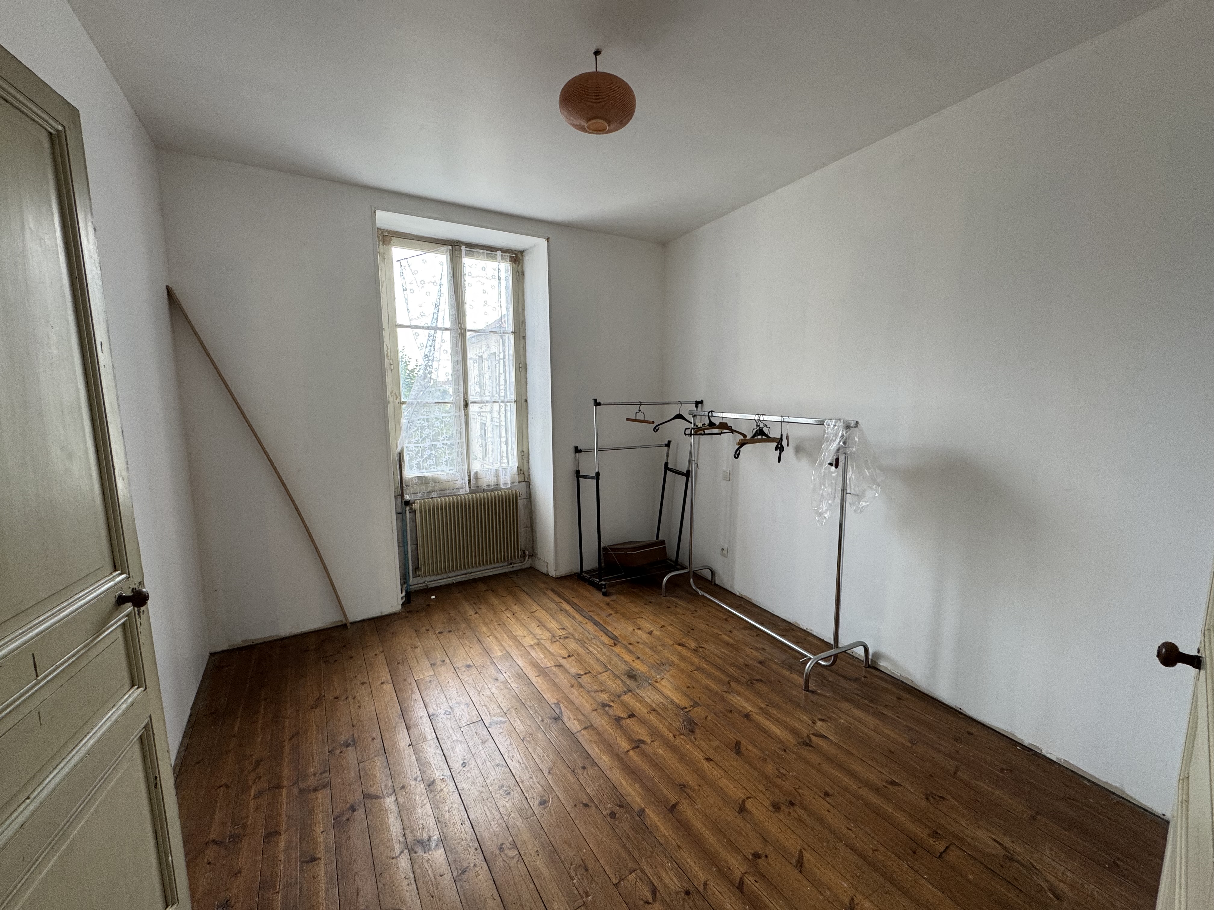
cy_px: 455
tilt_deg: -7.4
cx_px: 607
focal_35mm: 14
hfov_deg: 102.1
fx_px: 491
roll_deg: +0.4
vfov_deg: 85.7
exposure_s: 1/99
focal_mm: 2.22
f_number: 2.2
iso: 125
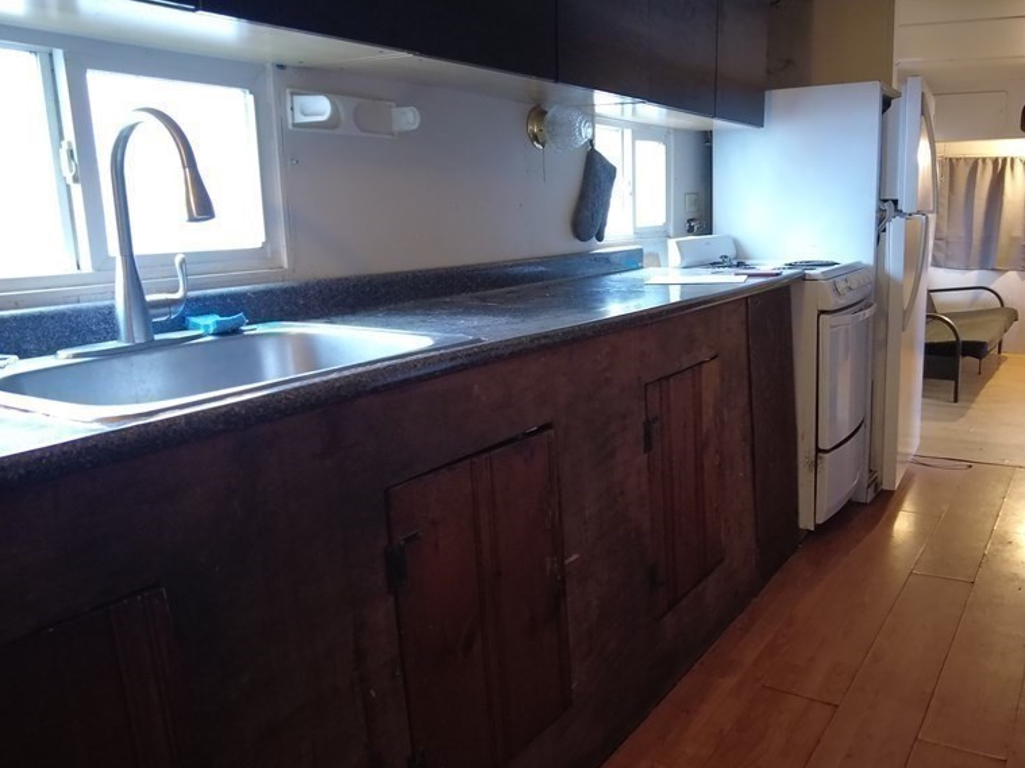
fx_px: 799
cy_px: 382
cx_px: 654
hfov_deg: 64.2
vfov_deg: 51.3
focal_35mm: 27
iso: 800
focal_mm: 4.4
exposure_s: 1/6.25
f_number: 1.8
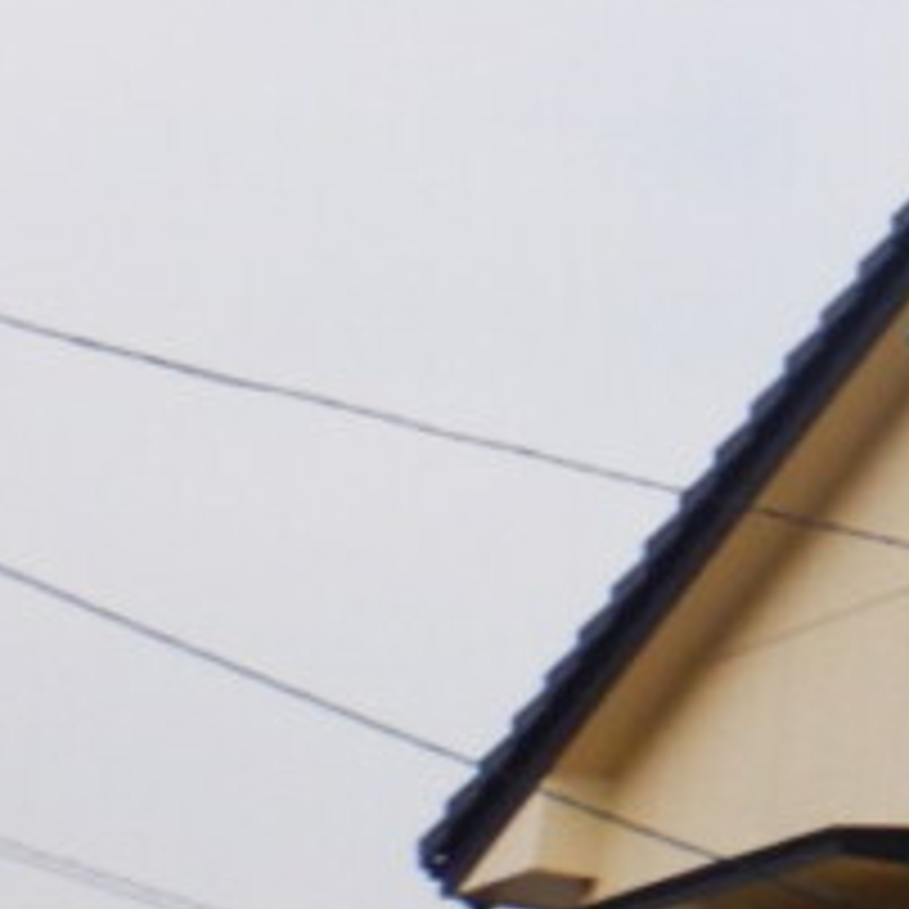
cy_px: 236
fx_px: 6625
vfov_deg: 7.8
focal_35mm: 223
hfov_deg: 6.8
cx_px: 3038
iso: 125
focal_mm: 6.1
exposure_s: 1/800
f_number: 4.2
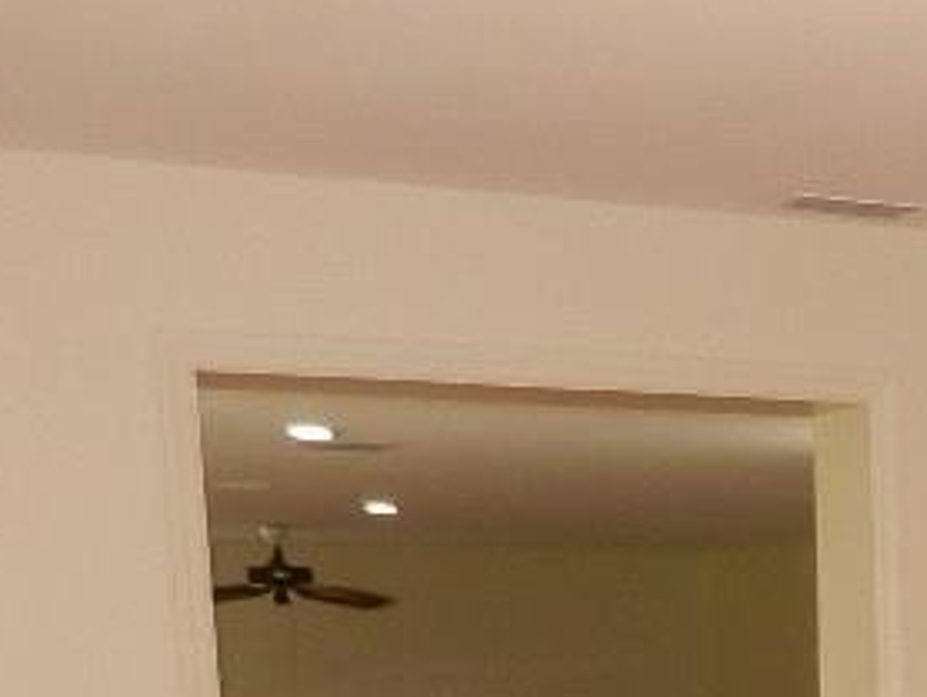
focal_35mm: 92
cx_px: 1124
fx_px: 2466
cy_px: 1187
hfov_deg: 19.9
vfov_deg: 14.5
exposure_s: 1/30
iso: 250
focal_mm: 4.5
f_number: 3.5
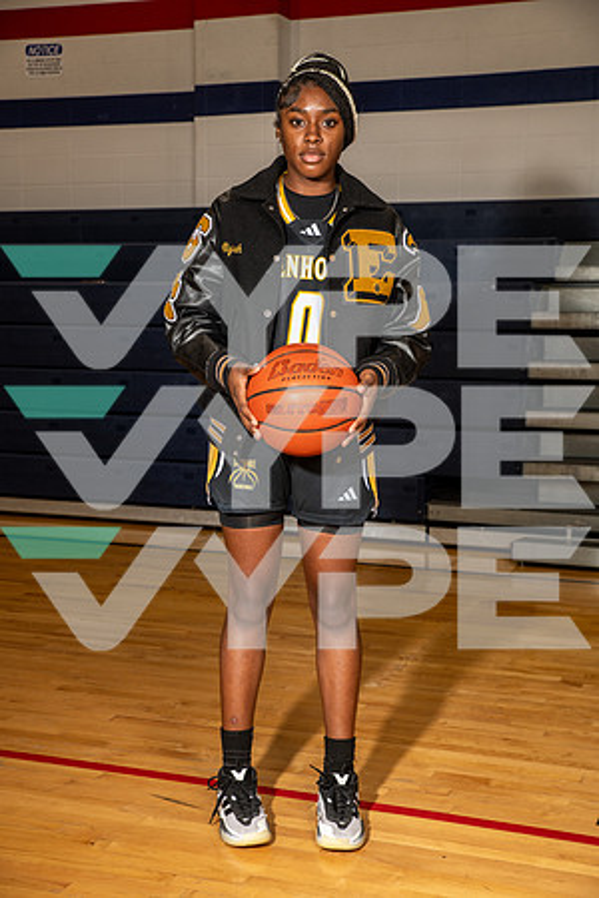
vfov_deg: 36.2
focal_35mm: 55
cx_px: 300
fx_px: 1373
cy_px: 449
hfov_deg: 24.6
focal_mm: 55
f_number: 6.3
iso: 320
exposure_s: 1/250
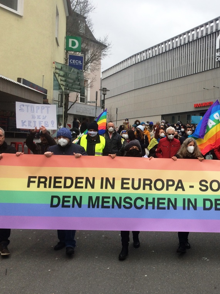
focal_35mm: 39
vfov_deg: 47.9
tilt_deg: -4.6
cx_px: 179
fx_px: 330
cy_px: 148
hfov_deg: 35.5
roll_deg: +0.2
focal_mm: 4.15
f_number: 2.2
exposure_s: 1/376
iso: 32
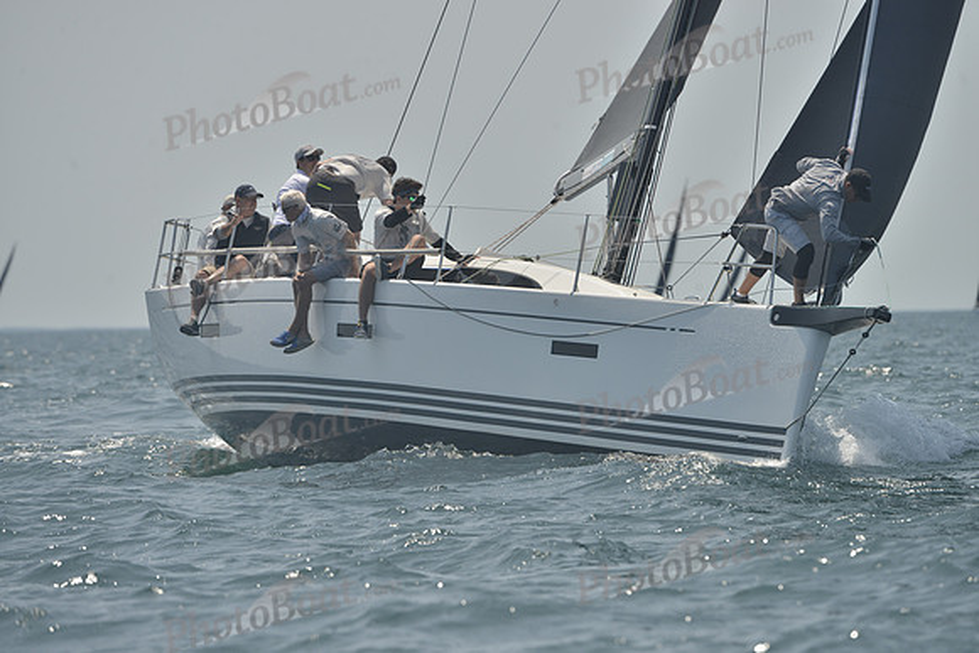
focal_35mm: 240
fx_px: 6528
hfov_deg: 8.6
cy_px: 326
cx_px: 490
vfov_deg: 5.7
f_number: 8
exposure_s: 1/1250
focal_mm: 240
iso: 280
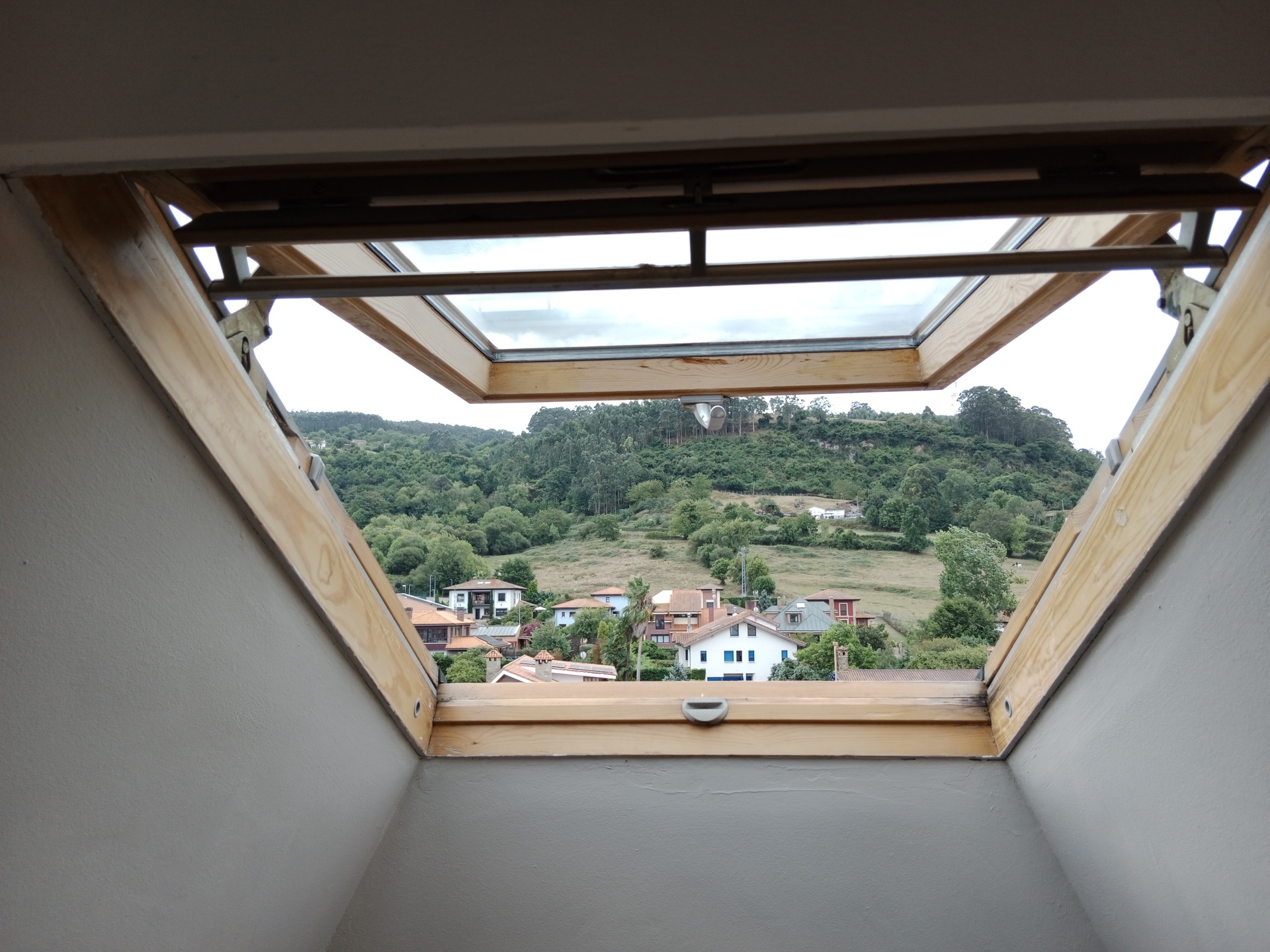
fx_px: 954
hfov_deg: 67.3
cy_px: 476
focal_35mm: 26
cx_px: 635
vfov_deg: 53.1
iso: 107
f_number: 1.8
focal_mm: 3.96
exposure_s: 1/100
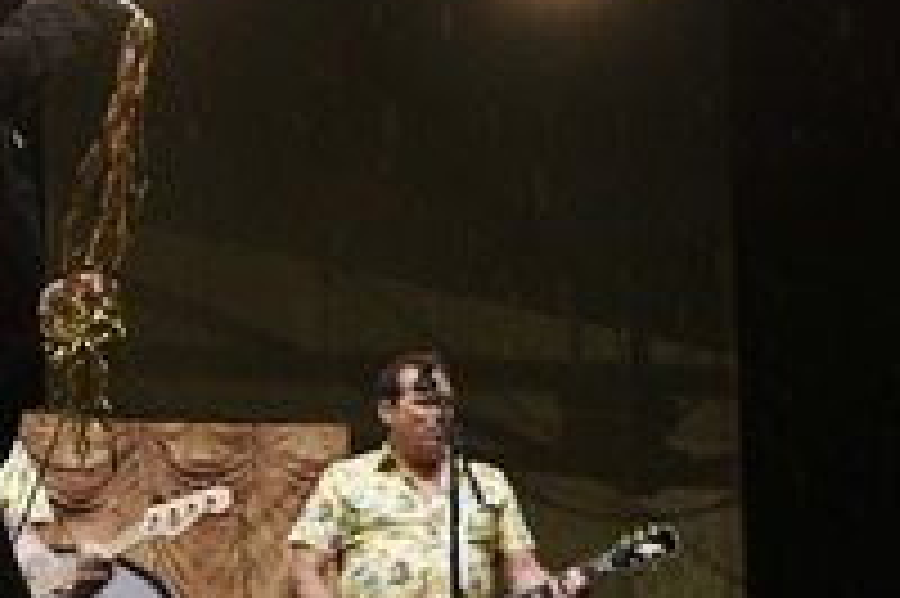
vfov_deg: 21.3
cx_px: 7
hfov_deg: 29.8
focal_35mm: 63
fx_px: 1574
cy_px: 463
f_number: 3.5
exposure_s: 1/200
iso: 1600
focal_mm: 28
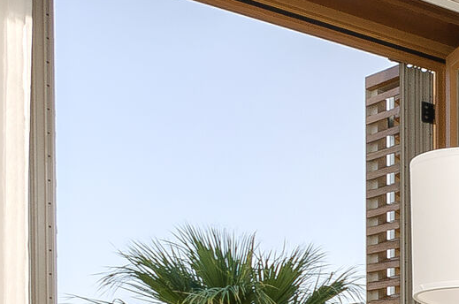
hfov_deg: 15.5
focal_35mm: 81
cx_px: 1063
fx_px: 1031
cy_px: 511
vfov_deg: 15.0
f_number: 9
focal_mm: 10
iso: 100
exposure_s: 1/200
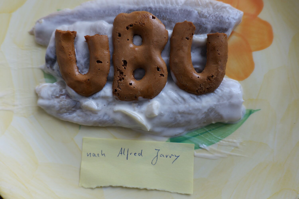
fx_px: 166
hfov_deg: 84.0
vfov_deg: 61.9
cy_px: 100
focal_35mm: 20
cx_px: 150
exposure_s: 1/60
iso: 1600
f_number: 5
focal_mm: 20
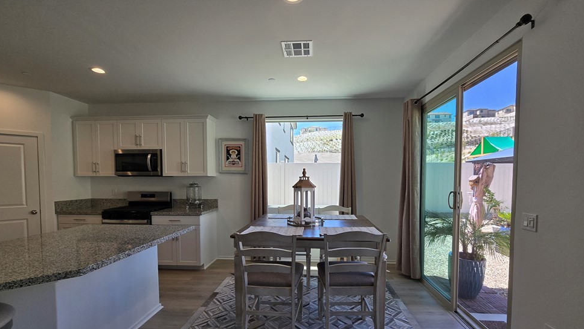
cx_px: 294
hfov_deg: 103.0
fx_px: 232
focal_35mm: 15
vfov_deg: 70.1
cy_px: 190
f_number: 2.2
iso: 50
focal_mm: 2.2
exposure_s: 1/181
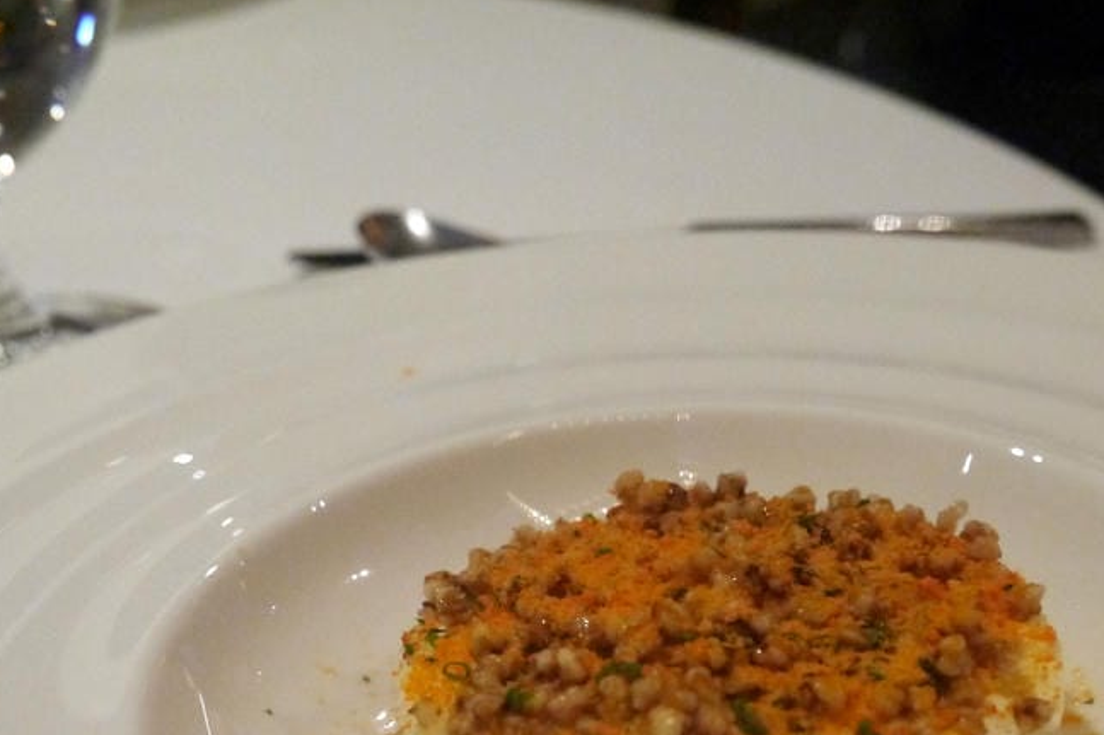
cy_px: 752
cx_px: 657
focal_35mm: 54
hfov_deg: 36.8
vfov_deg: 23.9
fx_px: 1655
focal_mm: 14
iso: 1600
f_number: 3.5
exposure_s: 1/40
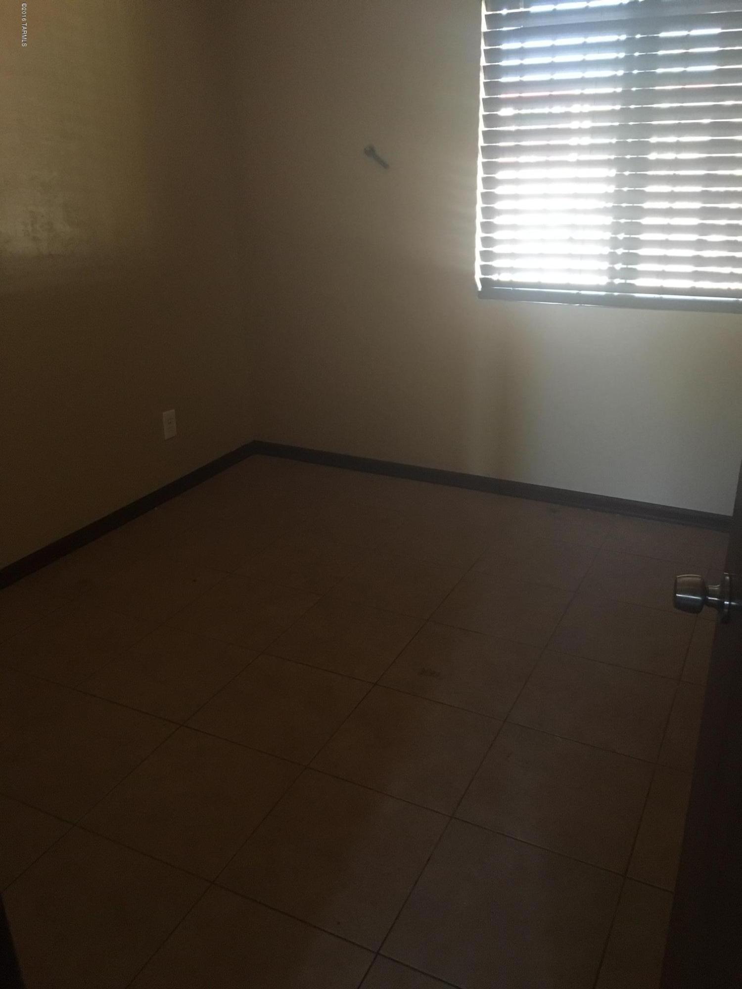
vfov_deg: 61.7
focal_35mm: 29
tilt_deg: -22.3
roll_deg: +1.8
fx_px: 829
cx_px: 371
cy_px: 494
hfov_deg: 48.2
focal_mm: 4.15
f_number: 2.2
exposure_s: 1/15
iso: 200
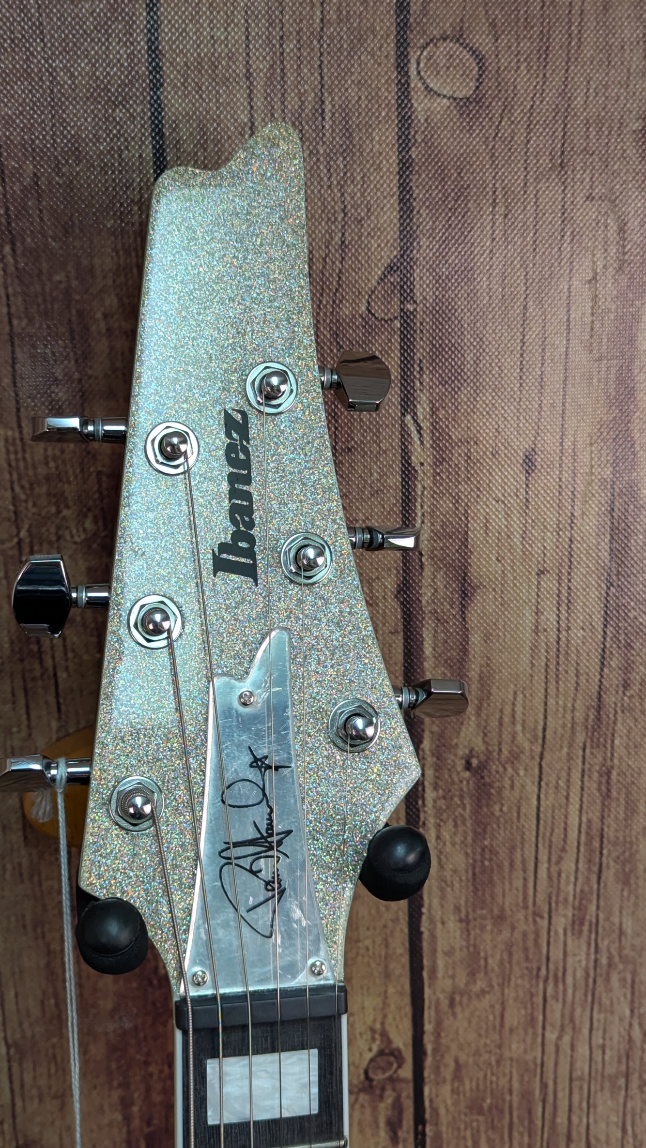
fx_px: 1614
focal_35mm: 53
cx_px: 288
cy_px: 574
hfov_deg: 22.6
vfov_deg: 39.2
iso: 140
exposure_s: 1/120
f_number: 1.85
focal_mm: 6.81
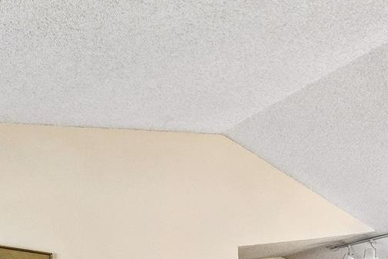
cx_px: 376
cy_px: 395
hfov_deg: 33.3
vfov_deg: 20.6
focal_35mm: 56
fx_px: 599
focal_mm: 17.5
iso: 400
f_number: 10
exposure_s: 1/80
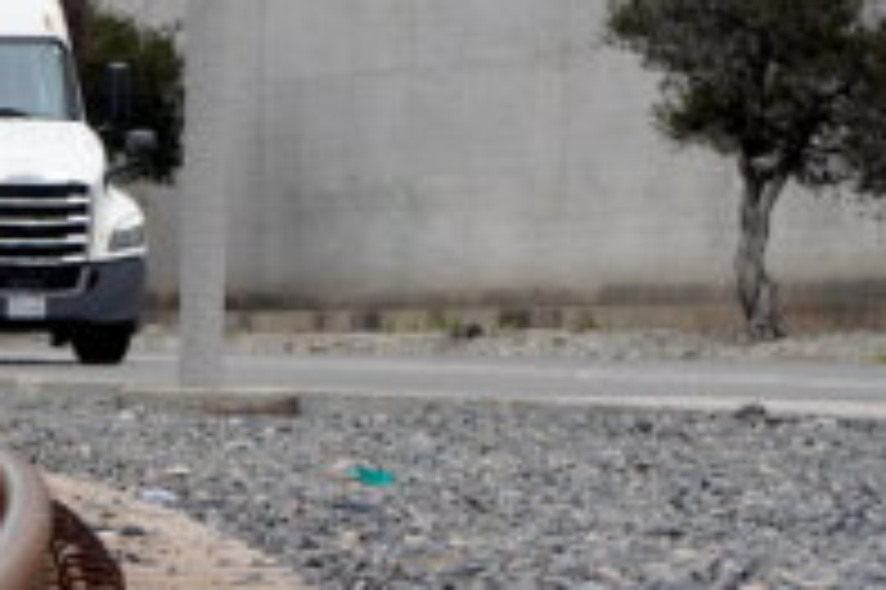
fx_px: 7869
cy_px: 320
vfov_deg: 4.3
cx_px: -346
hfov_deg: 6.4
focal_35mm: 320
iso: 100
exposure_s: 1/640
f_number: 4.5
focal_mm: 70
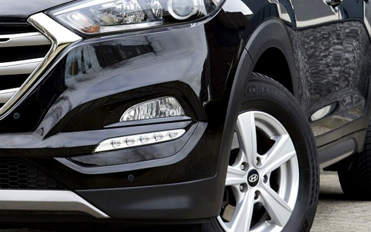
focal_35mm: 135
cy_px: 35
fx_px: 1365
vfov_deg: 9.7
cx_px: 41
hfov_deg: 15.3
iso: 400
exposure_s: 1/100
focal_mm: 38
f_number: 9
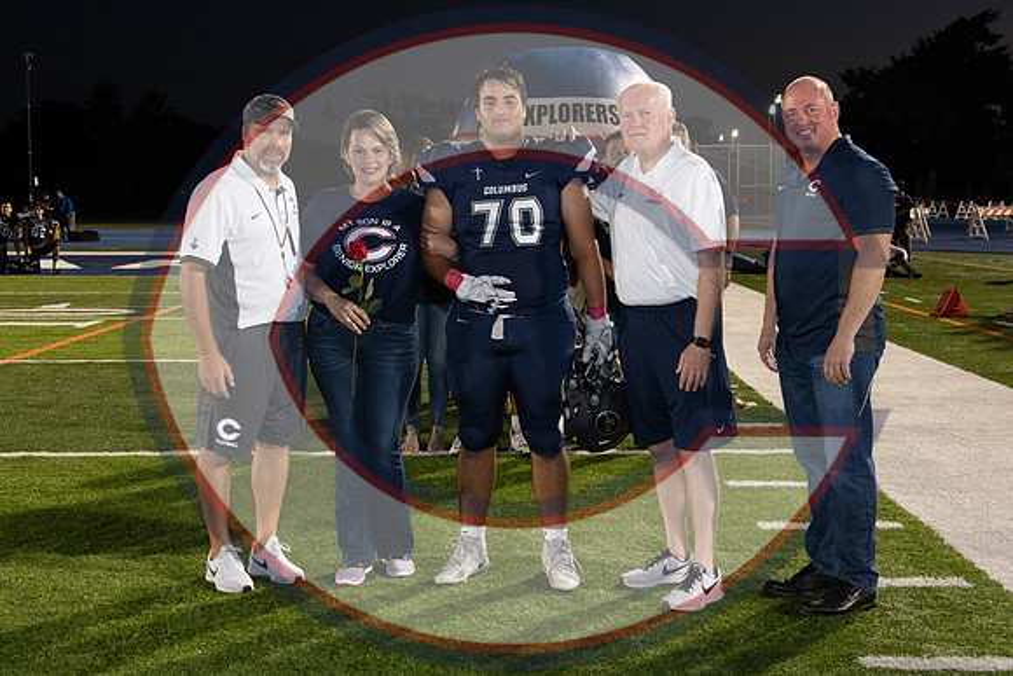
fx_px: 1439
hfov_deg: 38.8
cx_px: 525
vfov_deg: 26.4
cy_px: 338
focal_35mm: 51
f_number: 7.1
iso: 1400
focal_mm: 42
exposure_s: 1/60
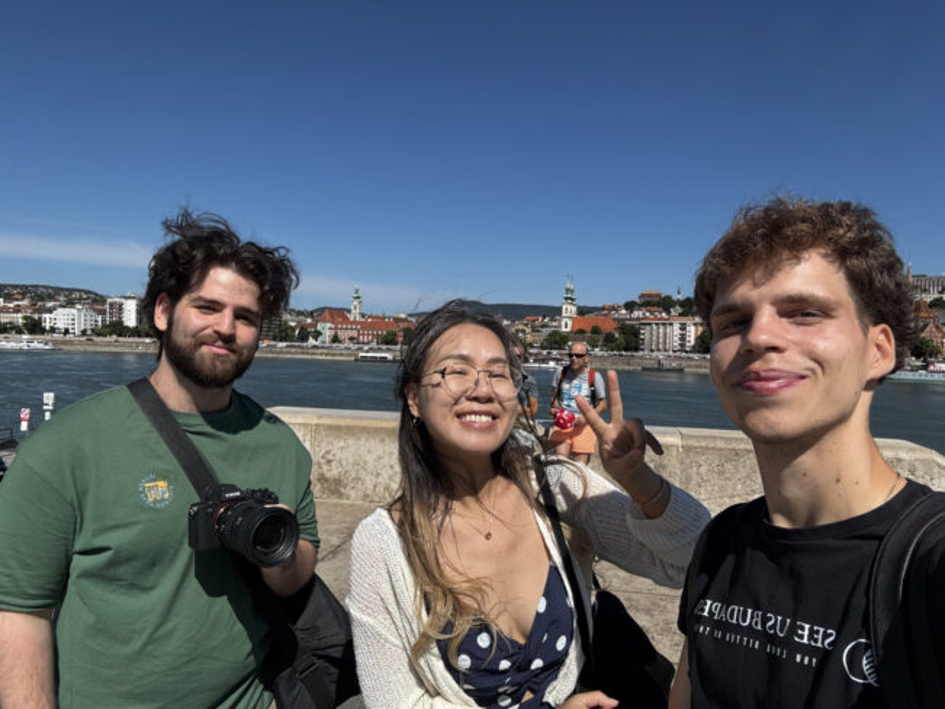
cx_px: 472
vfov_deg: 58.9
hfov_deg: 73.9
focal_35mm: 23
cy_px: 354
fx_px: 628
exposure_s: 1/1996
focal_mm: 2.69
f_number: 1.9
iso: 25
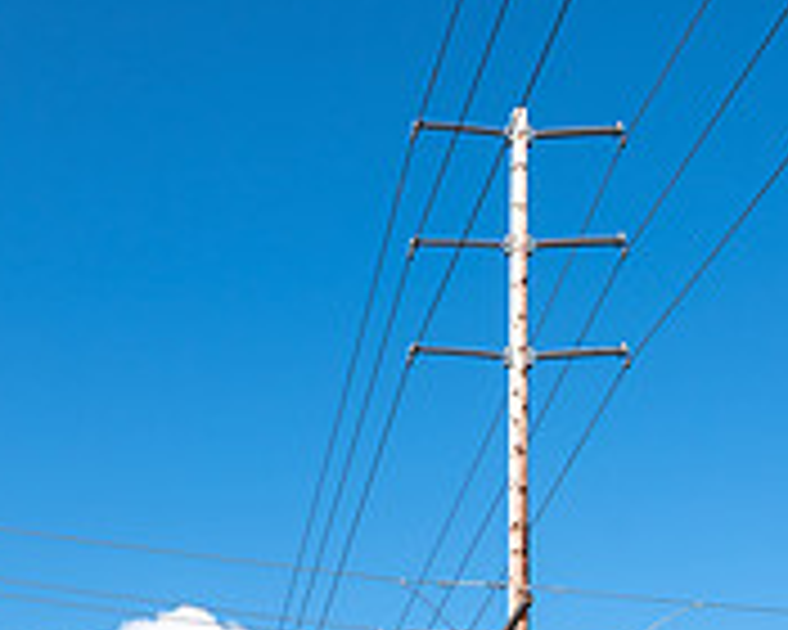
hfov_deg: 31.5
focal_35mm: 58
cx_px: 140
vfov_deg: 21.7
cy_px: 954
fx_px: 1353
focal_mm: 24
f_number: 8
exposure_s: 1/640
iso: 100
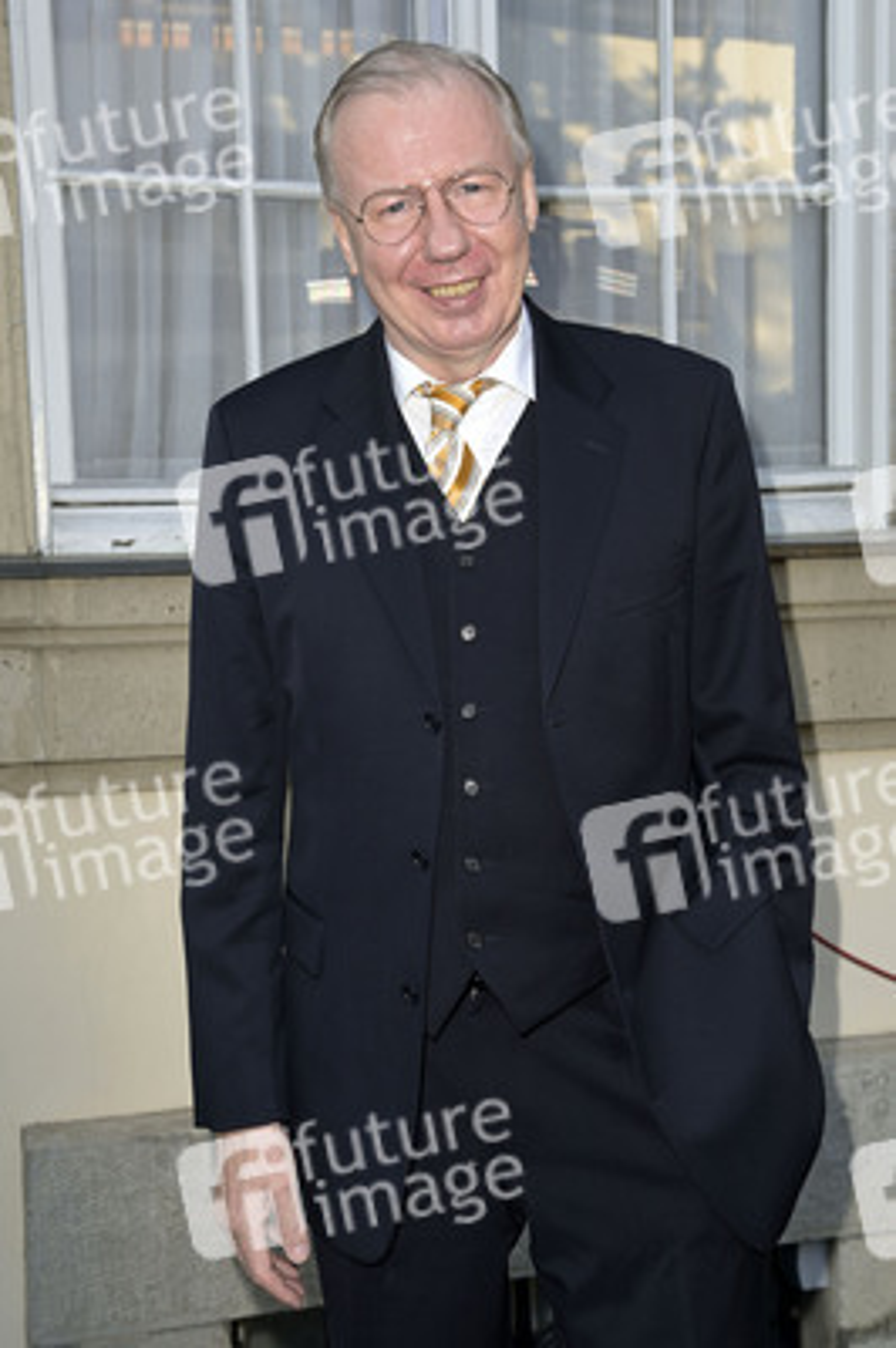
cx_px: 448
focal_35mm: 42
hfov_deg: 31.8
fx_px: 1571
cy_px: 674
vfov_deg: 46.4
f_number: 5
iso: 640
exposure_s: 1/250
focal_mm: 42
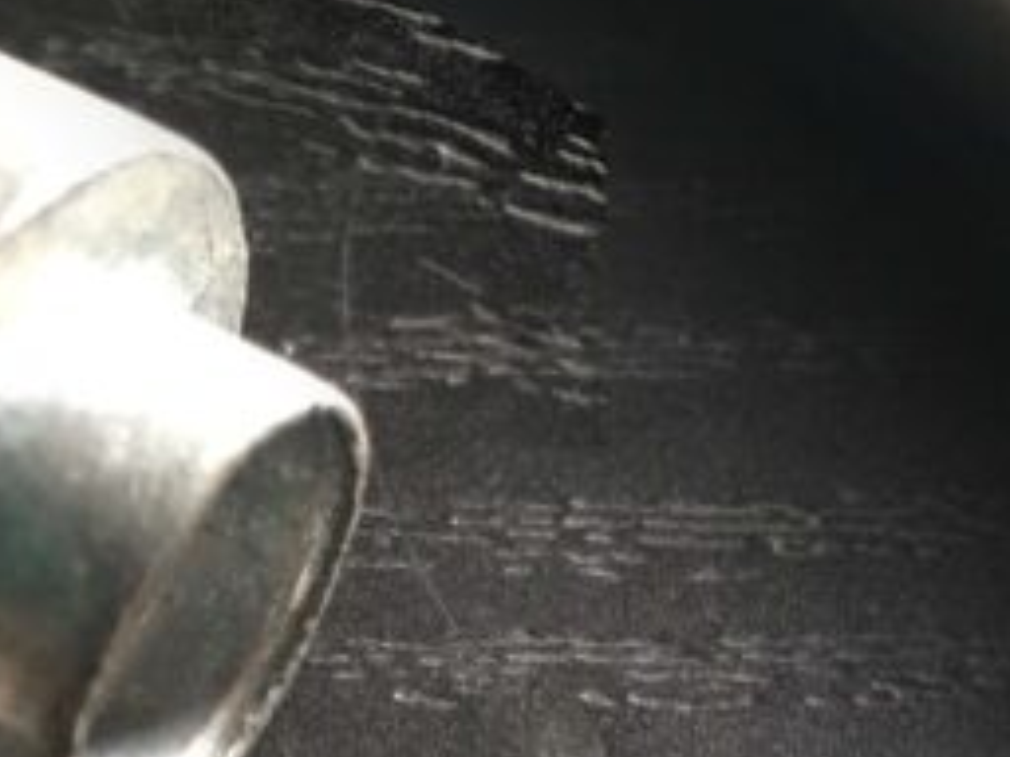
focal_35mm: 116
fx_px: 3385
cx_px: 205
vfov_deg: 12.7
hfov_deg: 16.8
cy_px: 189
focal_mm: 4.15
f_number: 2.2
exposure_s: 1/30
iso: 25
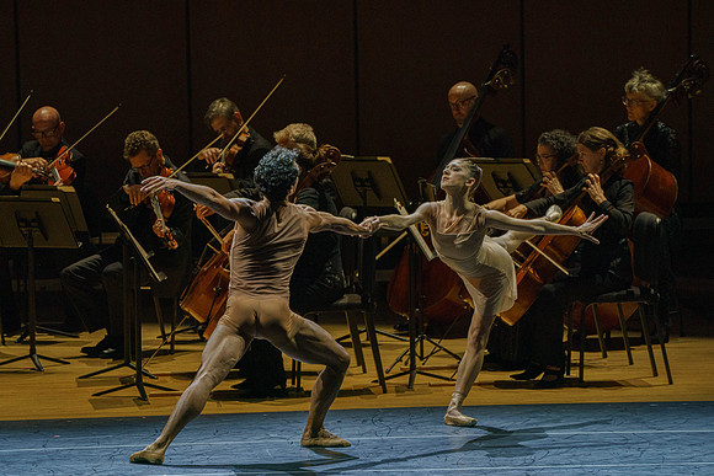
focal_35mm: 311
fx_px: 6163
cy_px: 235
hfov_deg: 6.6
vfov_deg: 4.4
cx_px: 335
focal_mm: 285
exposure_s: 1/250
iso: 4000
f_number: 10
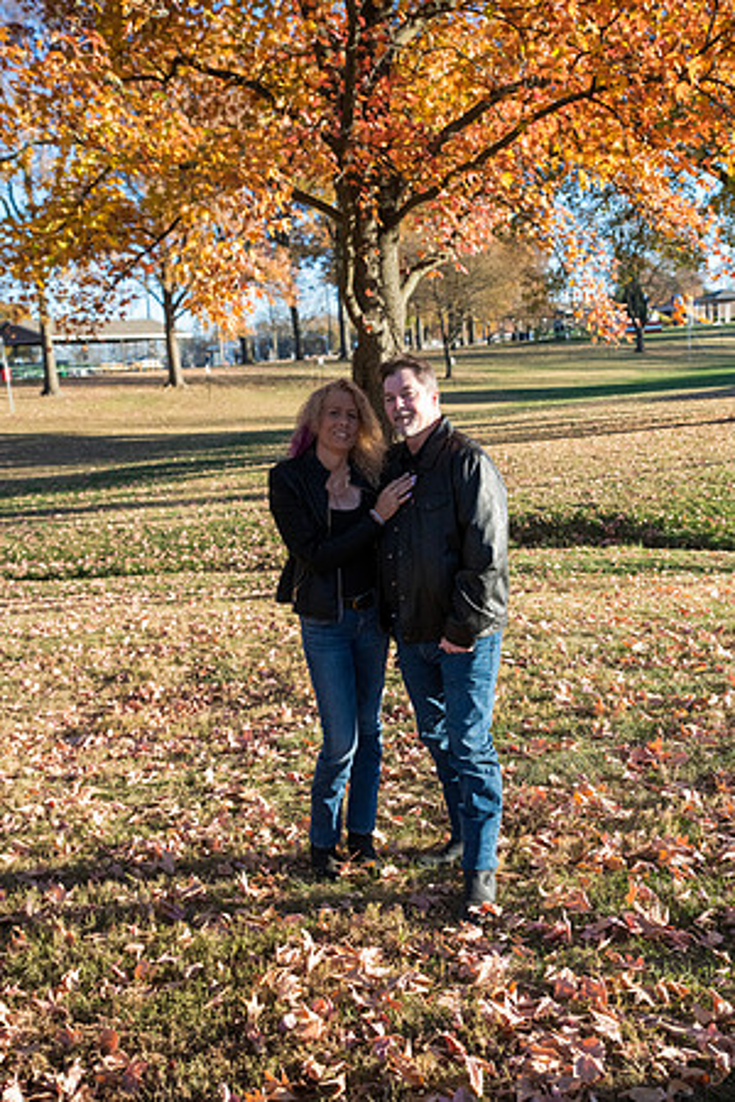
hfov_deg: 35.1
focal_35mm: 38
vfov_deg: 50.7
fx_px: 1164
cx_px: 368
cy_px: 551
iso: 2000
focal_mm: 38
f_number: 3.5
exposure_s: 1/4000
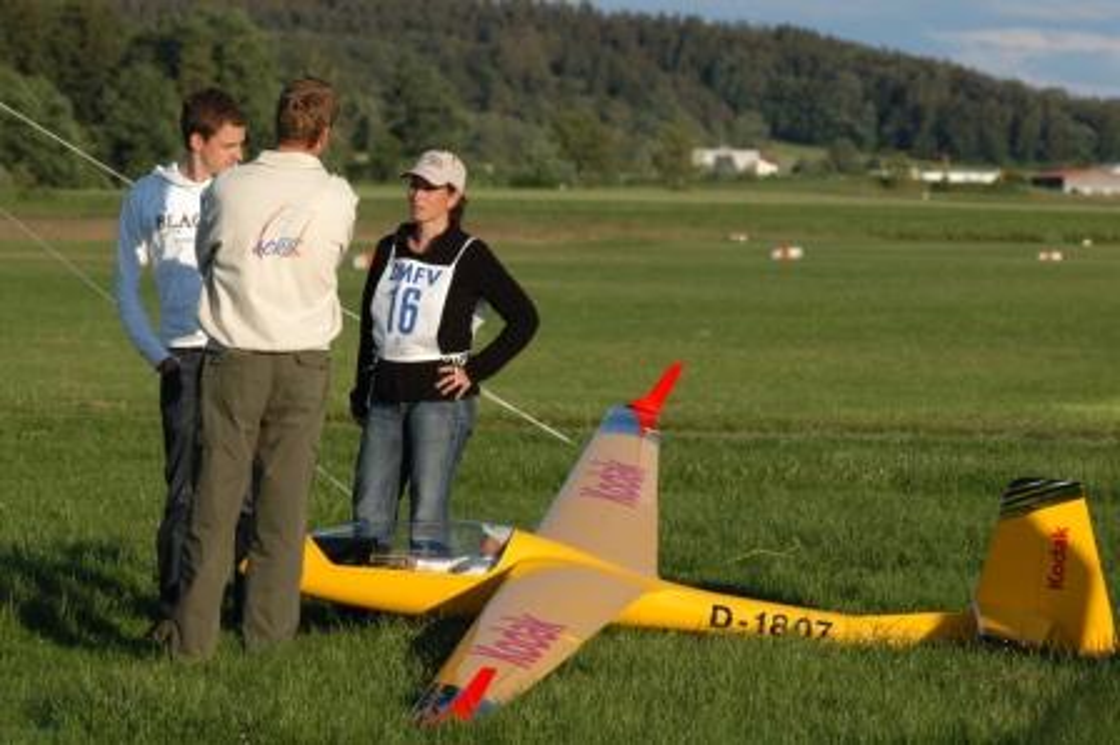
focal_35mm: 218
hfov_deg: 9.5
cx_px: 560
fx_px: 6761
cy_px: 372
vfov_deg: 6.3
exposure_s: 1/800
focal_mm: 145
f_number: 7.1
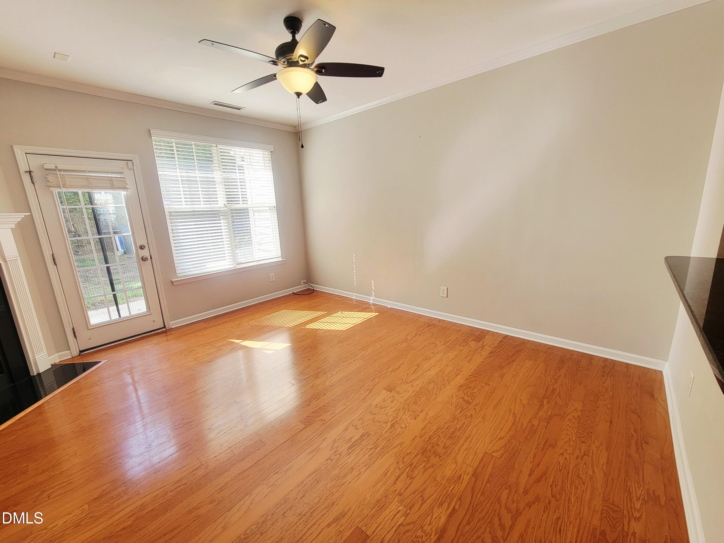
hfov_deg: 106.2
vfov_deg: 89.9
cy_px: 272
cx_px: 362
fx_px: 272
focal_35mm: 13
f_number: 2.2
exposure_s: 1/60.2
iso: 64
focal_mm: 2.2
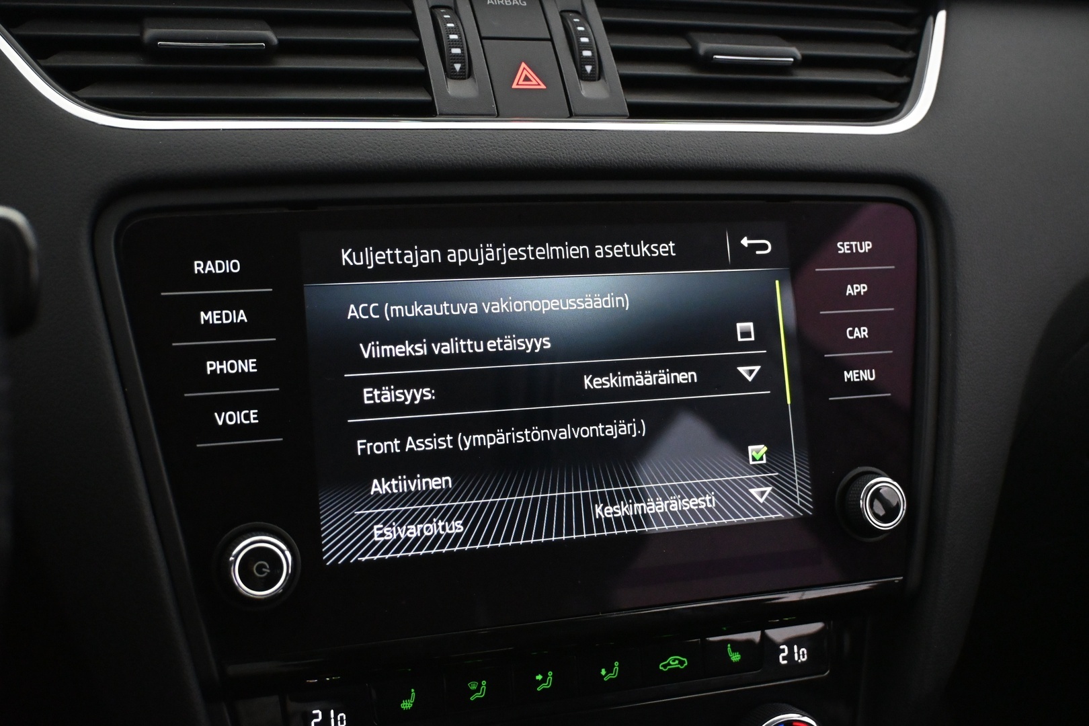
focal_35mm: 45
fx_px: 1361
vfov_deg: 29.9
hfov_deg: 43.6
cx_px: 544
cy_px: 363
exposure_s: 1/60
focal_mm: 30
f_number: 4.8
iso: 5000
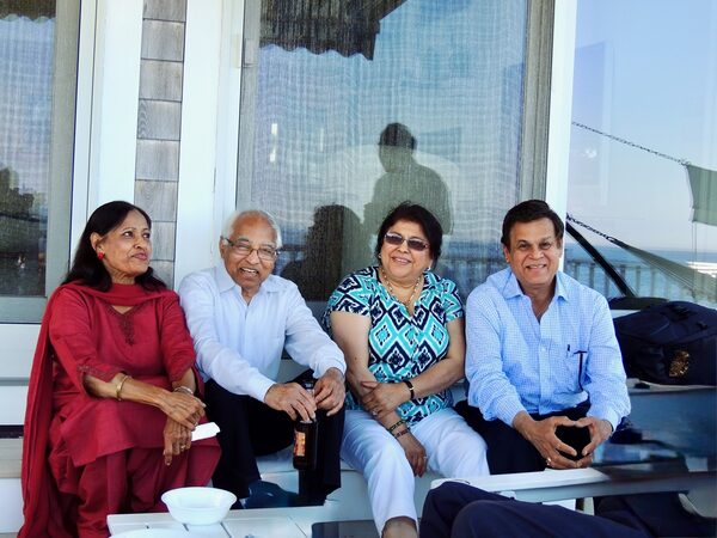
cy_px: 269
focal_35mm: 50
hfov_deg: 38.2
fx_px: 1036
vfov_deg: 29.1
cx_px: 358
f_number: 3.6
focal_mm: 8.9
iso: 100
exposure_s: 1/125
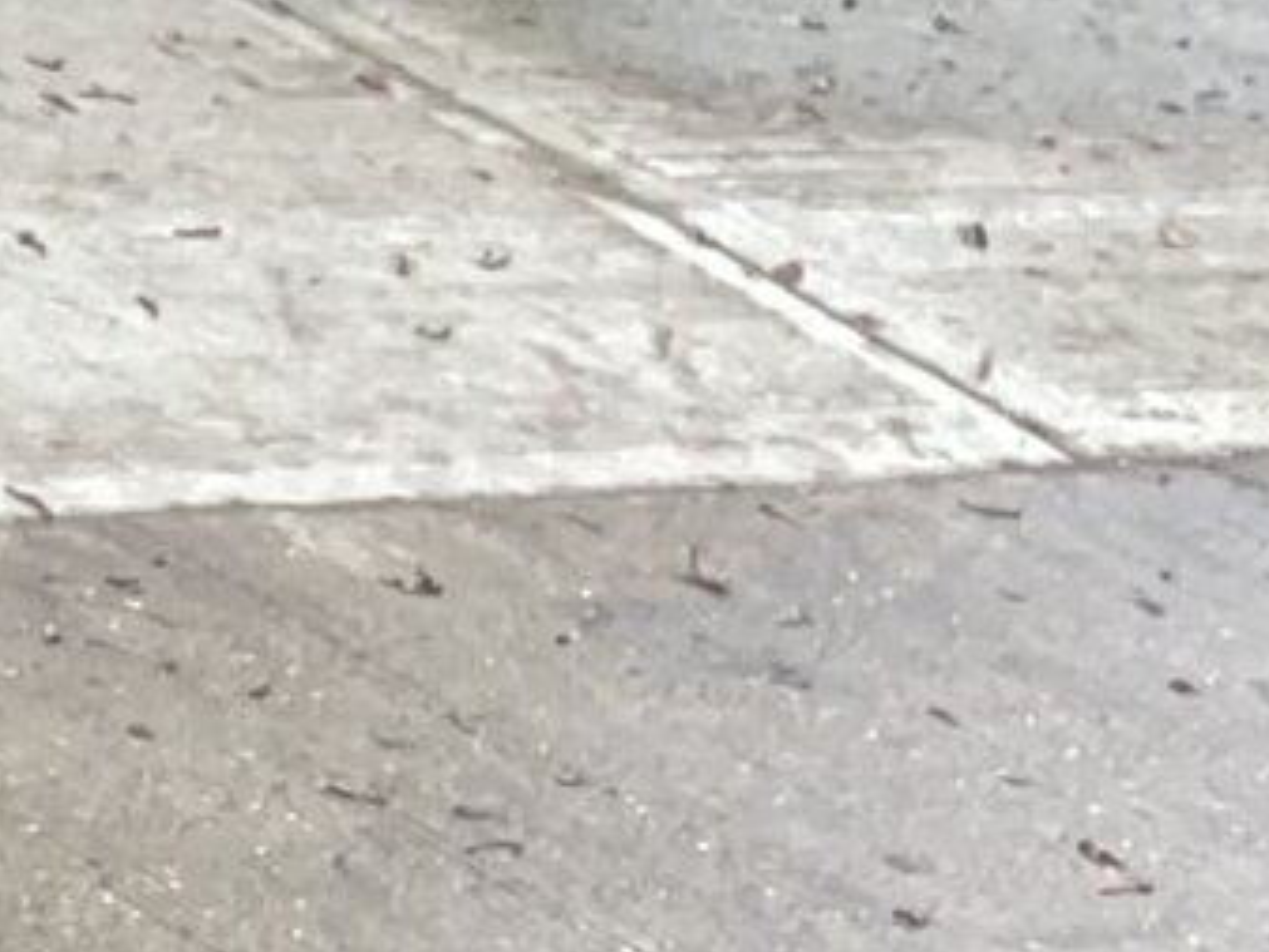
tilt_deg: -34.6
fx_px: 8068
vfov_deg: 6.1
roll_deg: -12.7
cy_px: 3067
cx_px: -795
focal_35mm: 220
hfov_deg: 8.7
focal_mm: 3
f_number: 1.8
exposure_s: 1/100
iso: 25
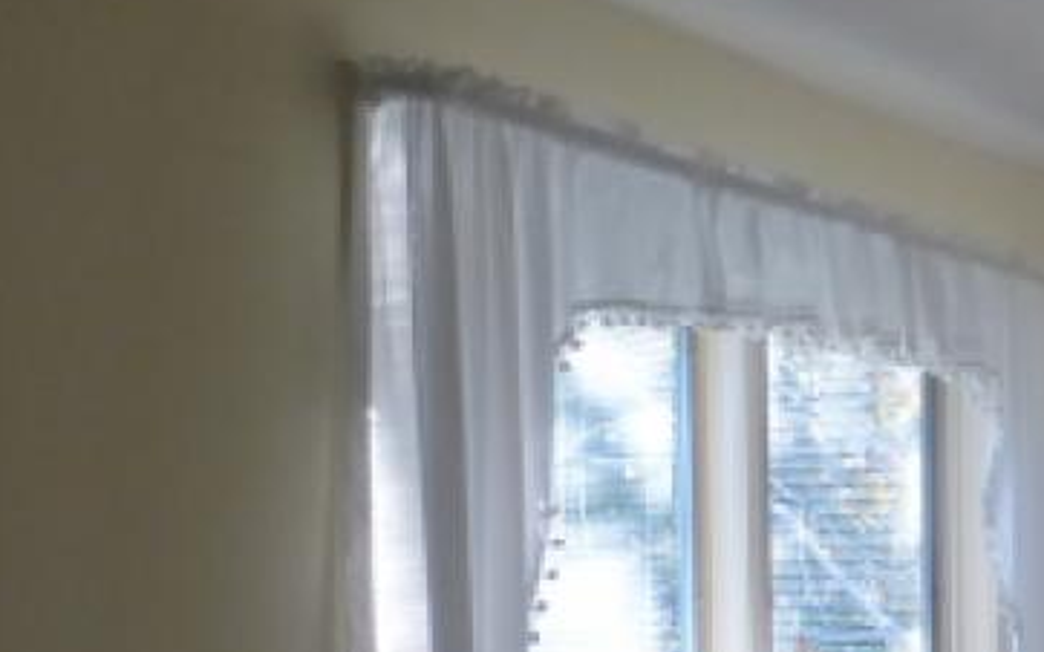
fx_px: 2133
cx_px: 1211
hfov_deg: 25.1
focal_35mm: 75
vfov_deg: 16.8
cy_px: 743
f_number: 3.3
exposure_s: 1/60
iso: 250
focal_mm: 4.3
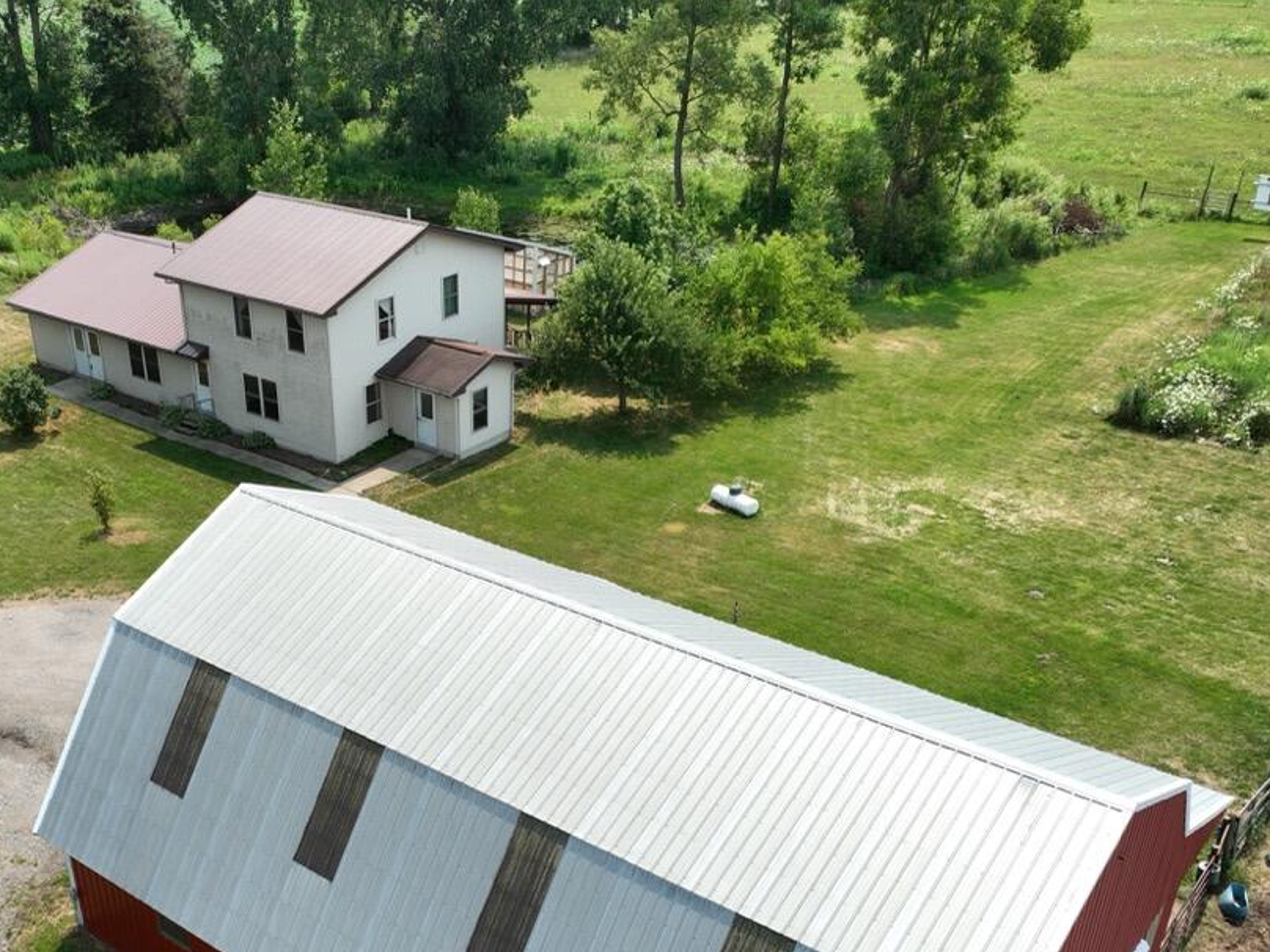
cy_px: 725
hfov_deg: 48.3
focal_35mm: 38
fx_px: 1394
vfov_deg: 36.7
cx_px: 442
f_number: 2.8
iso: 110
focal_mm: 12.29
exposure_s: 1/1250
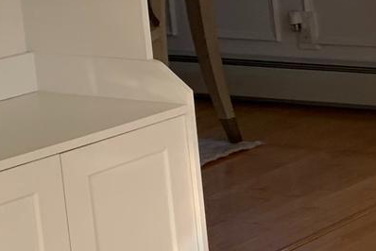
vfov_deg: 9.9
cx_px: 863
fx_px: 1453
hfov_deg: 12.2
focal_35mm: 139
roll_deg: +1.3
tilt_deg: -12.9
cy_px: 40
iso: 32
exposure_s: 1/121
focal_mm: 4.25
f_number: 1.8
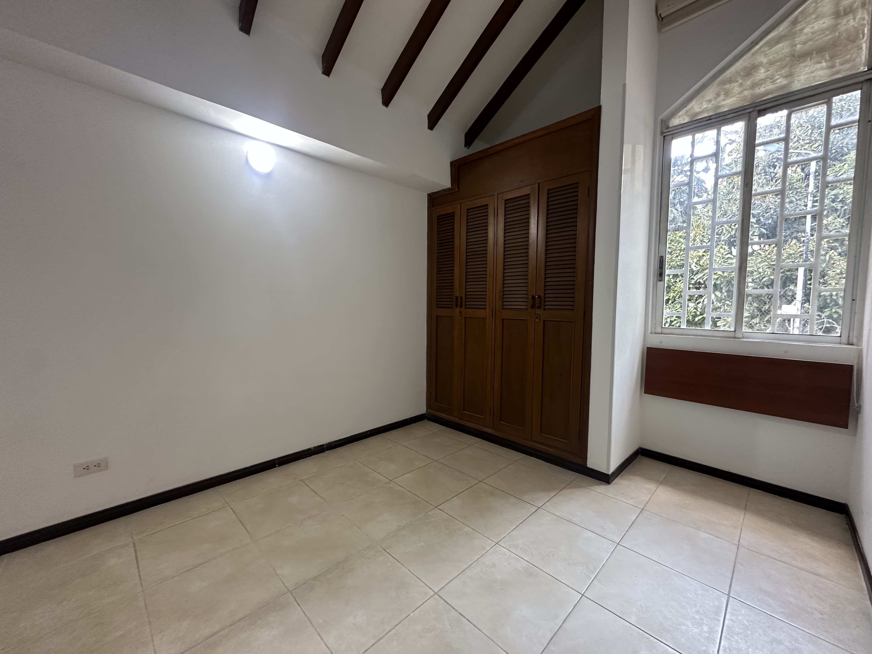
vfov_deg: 85.7
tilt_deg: -3.2
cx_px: 436
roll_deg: -1.3
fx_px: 353
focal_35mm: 14
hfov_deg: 102.1
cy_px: 327
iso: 250
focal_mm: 2.22
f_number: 2.2
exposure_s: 1/60
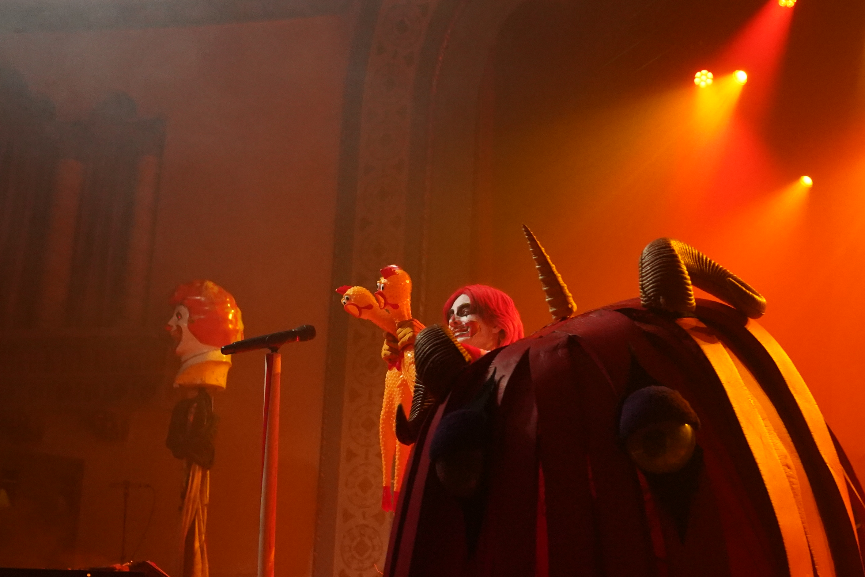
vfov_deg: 26.4
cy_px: 340
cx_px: 616
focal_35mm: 51
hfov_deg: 38.2
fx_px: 1225
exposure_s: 1/160
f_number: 4
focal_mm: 24
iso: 6400
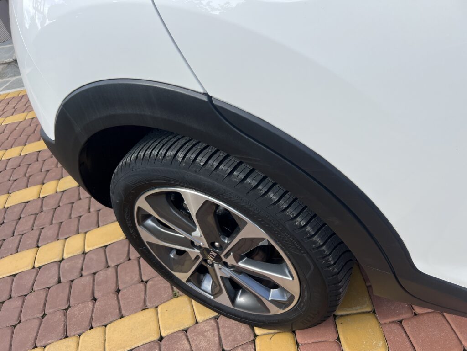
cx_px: 234
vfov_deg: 53.1
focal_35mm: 26
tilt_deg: -39.2
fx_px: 351
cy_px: 176
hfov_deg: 67.3
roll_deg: +15.8
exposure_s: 1/1751
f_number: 1.5
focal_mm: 5.7
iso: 50
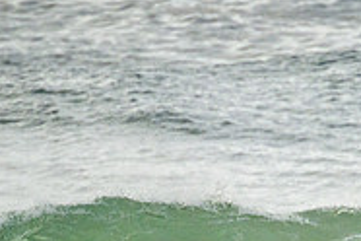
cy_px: 298
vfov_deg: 0.5
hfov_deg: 0.8
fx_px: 25078
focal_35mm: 2501
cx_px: 330
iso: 1600
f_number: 11
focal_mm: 800
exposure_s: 1/2500
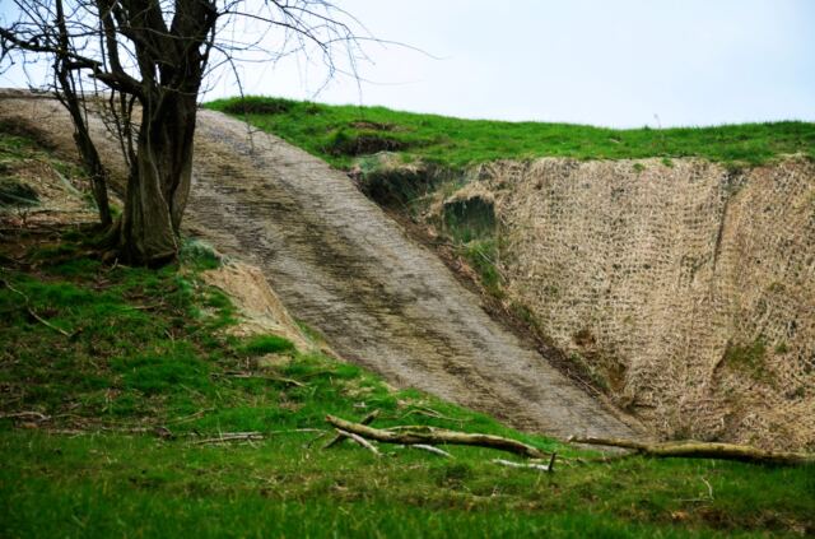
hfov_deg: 18.2
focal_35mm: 112
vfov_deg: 12.1
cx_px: 408
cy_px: 270
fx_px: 2540
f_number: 7.1
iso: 200
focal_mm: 75
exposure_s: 1/30
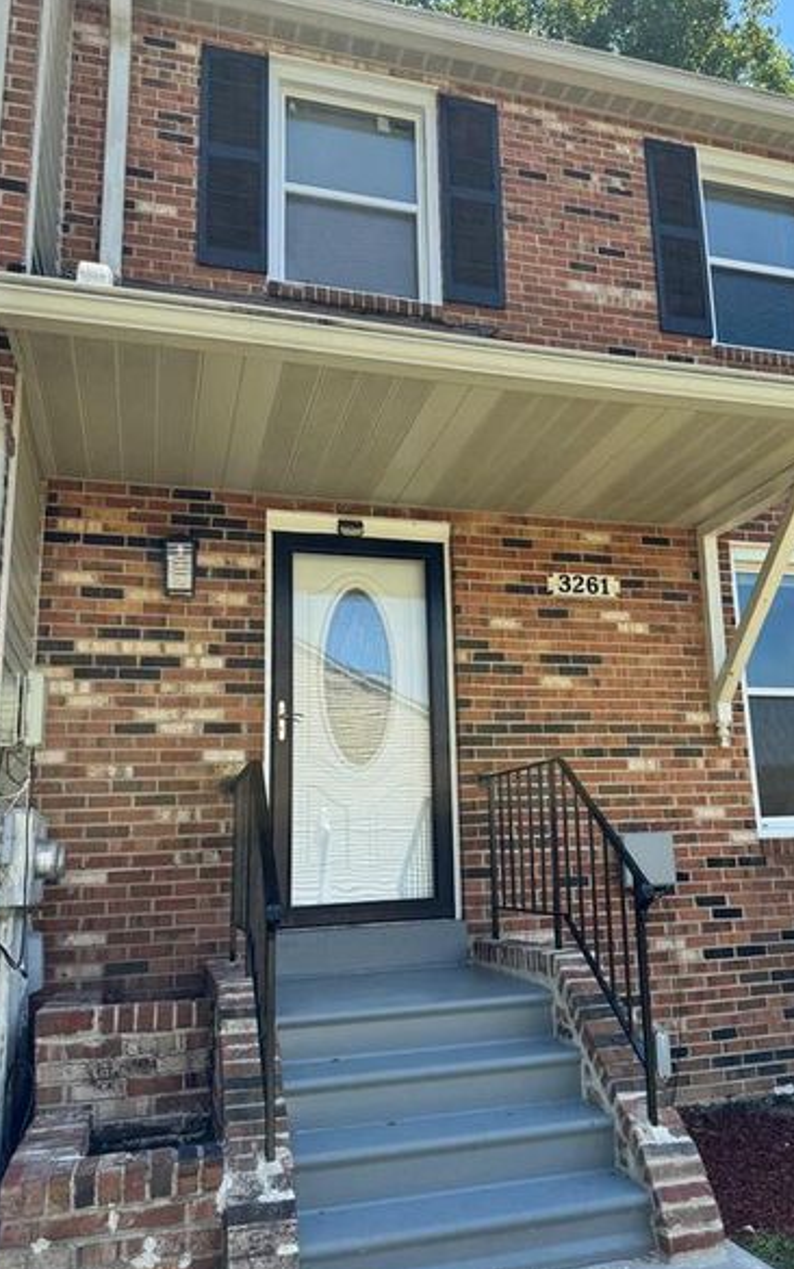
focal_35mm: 29
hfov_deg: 42.7
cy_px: 637
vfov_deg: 64.6
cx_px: 512
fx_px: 1003
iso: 80
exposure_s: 1/1366
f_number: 1.78
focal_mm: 6.76
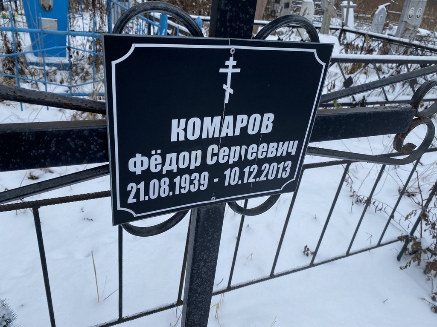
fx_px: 328
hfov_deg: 67.3
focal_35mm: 26
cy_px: 164
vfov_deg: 53.1
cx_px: 218
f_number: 1.8
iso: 32
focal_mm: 4.25
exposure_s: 1/793
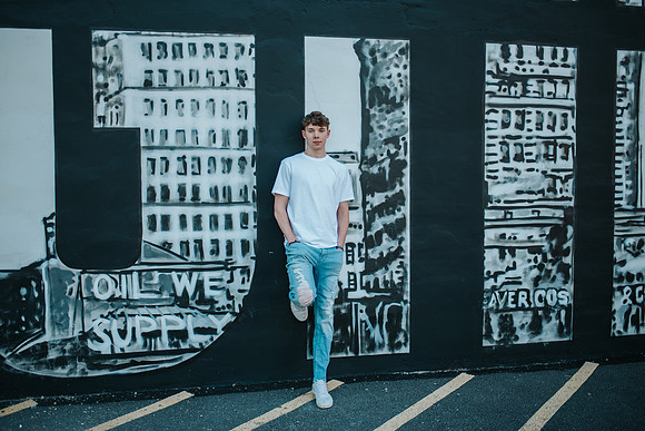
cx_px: 318
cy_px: 212
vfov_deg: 36.1
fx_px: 661
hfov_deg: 52.0
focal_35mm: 37
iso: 280
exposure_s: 1/1250
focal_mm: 35
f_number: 1.8
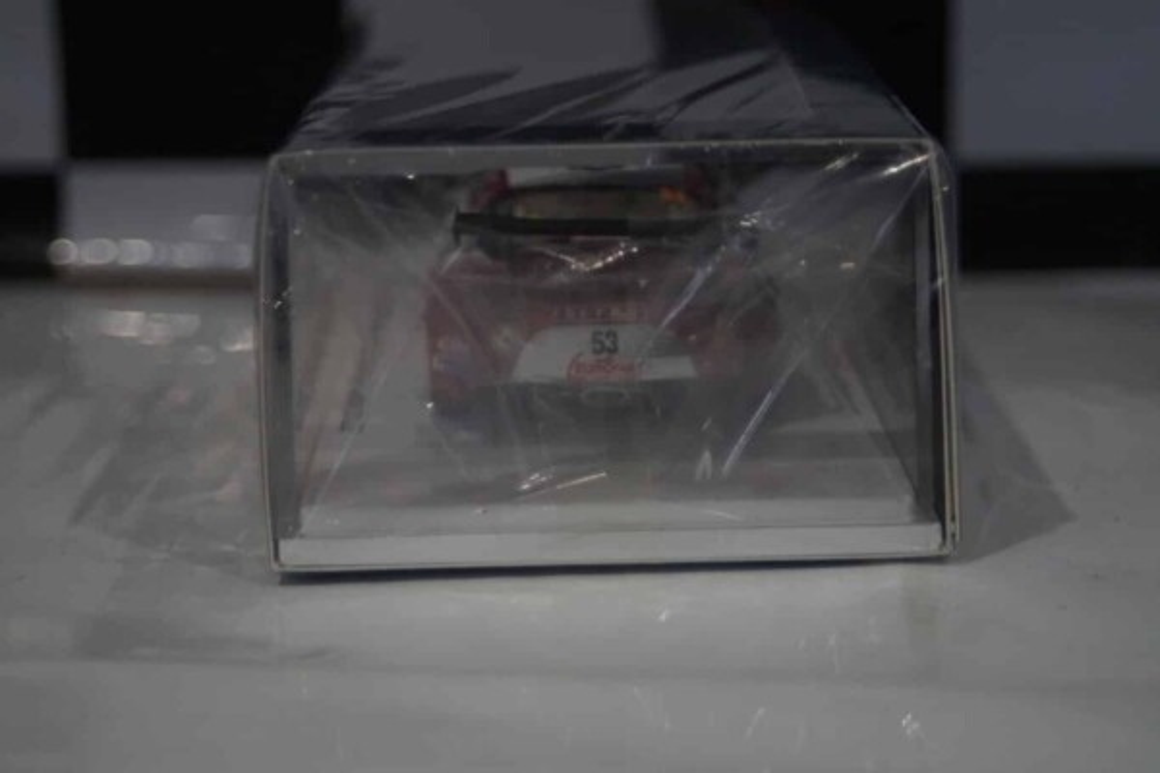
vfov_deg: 16.6
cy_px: 386
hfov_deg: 24.6
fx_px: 2658
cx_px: 580
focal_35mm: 82
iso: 1250
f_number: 5
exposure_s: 1/160
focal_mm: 55
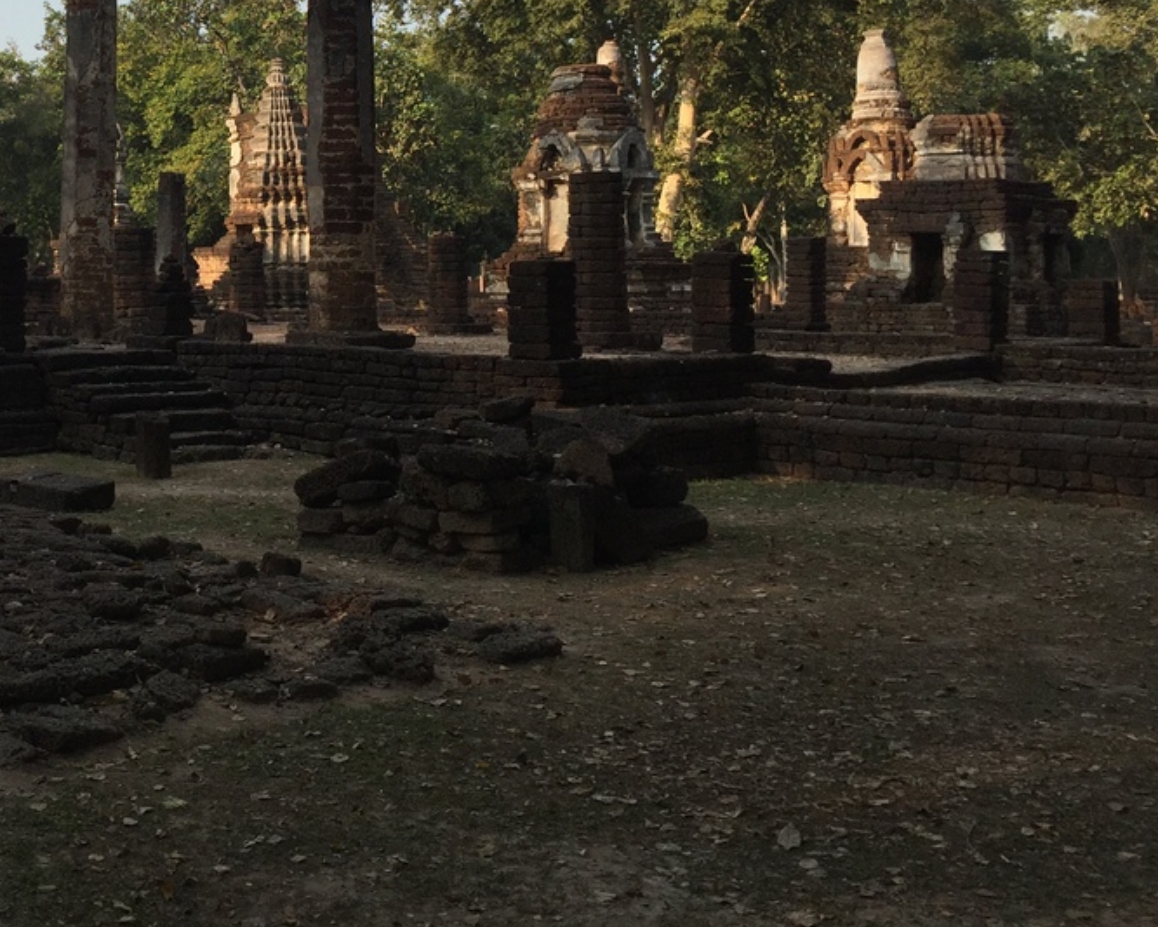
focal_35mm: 51
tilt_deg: +4.6
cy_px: 158
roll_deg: -0.4
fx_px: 1748
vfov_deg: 28.9
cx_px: 137
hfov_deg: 34.8
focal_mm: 4.15
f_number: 2.2
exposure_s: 1/1276
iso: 32
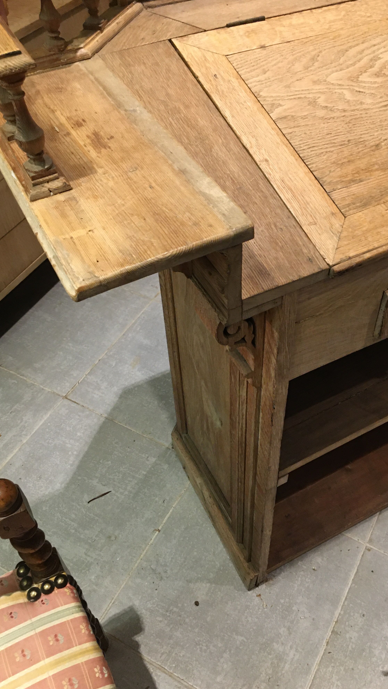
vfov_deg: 61.0
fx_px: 585
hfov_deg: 36.5
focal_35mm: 32
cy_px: 345
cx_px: 235
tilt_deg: -47.7
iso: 200
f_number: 2.2
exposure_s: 1/33
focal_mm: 4.15
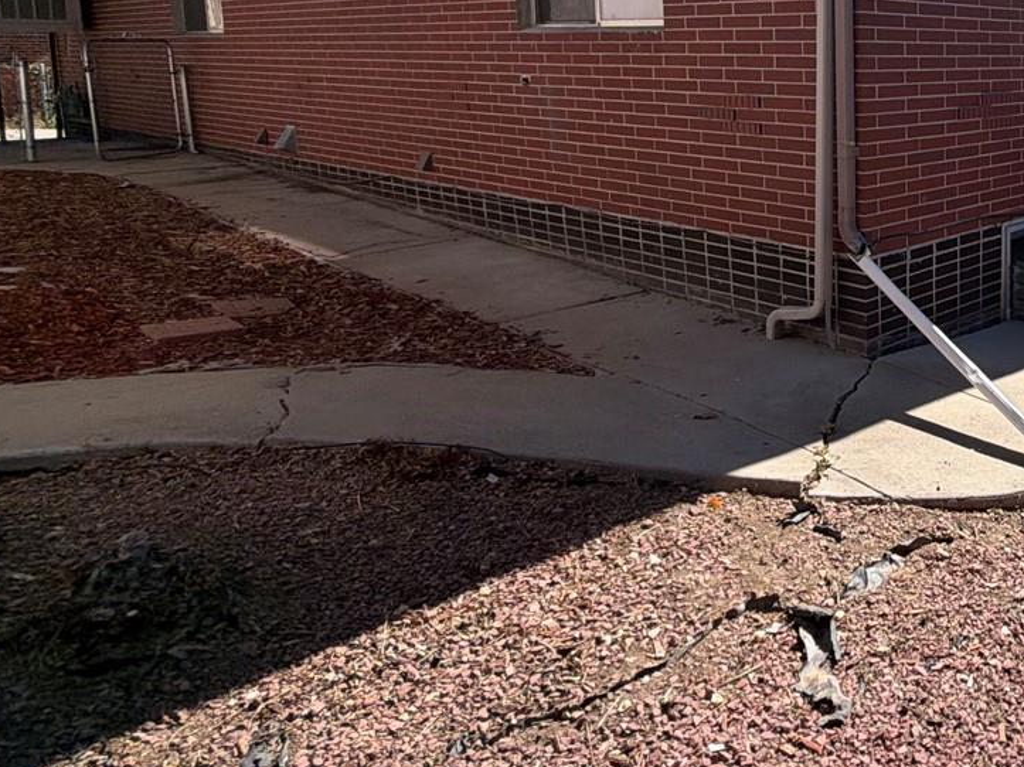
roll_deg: +0.0
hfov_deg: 47.3
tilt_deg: -7.9
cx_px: 1048
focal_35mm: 31
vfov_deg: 43.1
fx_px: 917
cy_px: 142
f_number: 2.2
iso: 20
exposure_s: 1/1125
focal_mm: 2.22
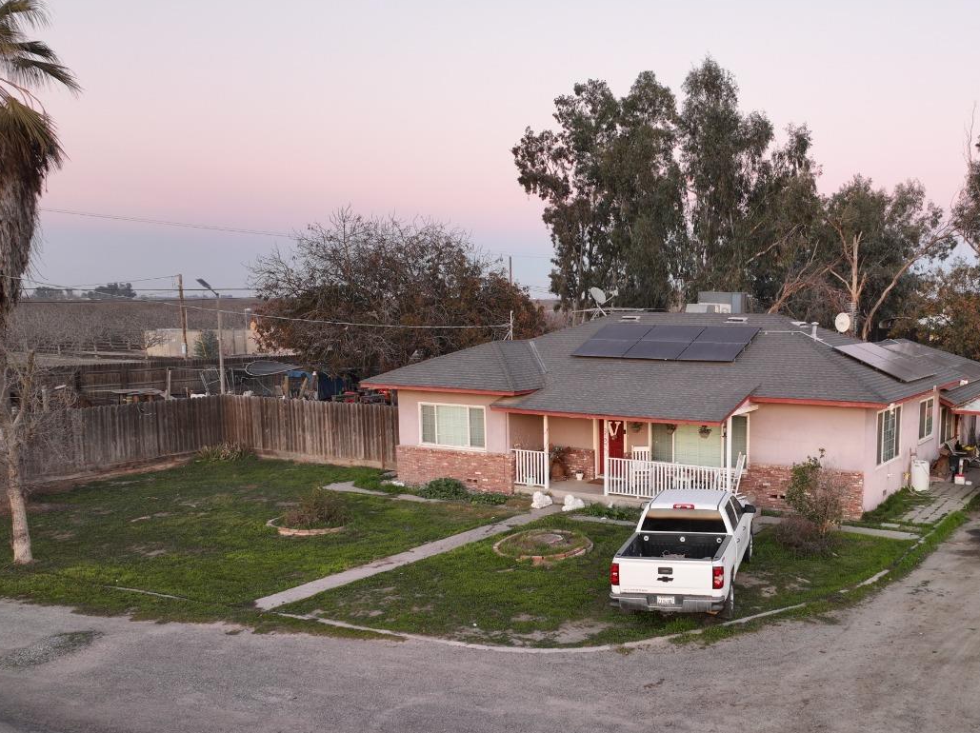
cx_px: 688
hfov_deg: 51.2
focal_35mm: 35
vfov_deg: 40.5
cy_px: 436
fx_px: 990
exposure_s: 1/15
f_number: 2.8
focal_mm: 12.29
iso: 100
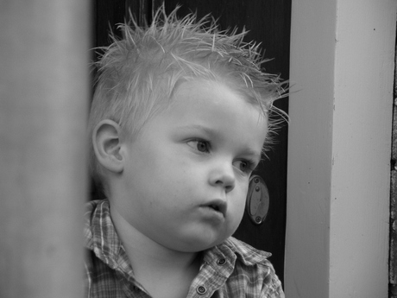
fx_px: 2580
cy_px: 149
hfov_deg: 8.8
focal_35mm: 225
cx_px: 198
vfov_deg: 6.6
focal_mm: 39.8
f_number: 4.5
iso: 137
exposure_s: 1/59.3
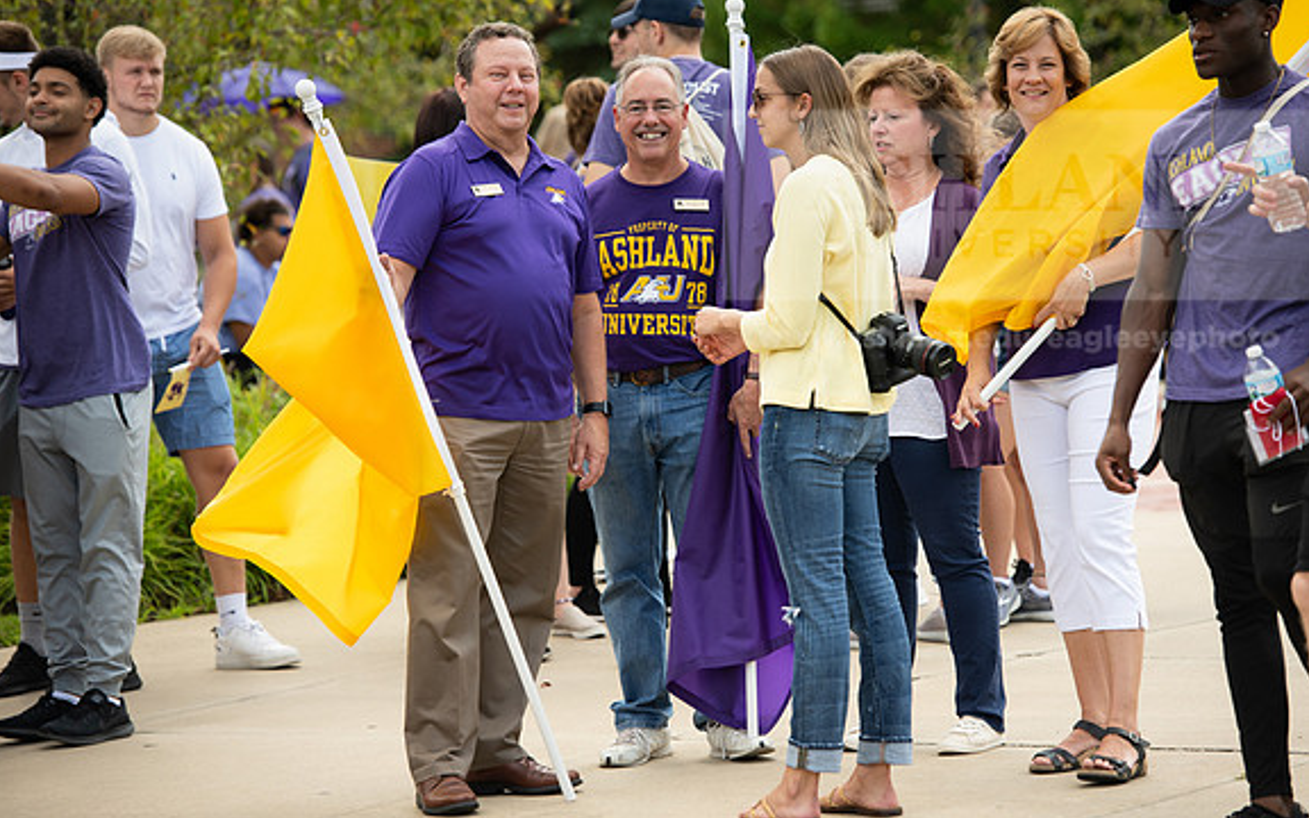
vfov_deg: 8.5
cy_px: 385
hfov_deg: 13.6
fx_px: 5494
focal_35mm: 154
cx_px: 654
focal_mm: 150
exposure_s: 1/500
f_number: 4.5
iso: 320
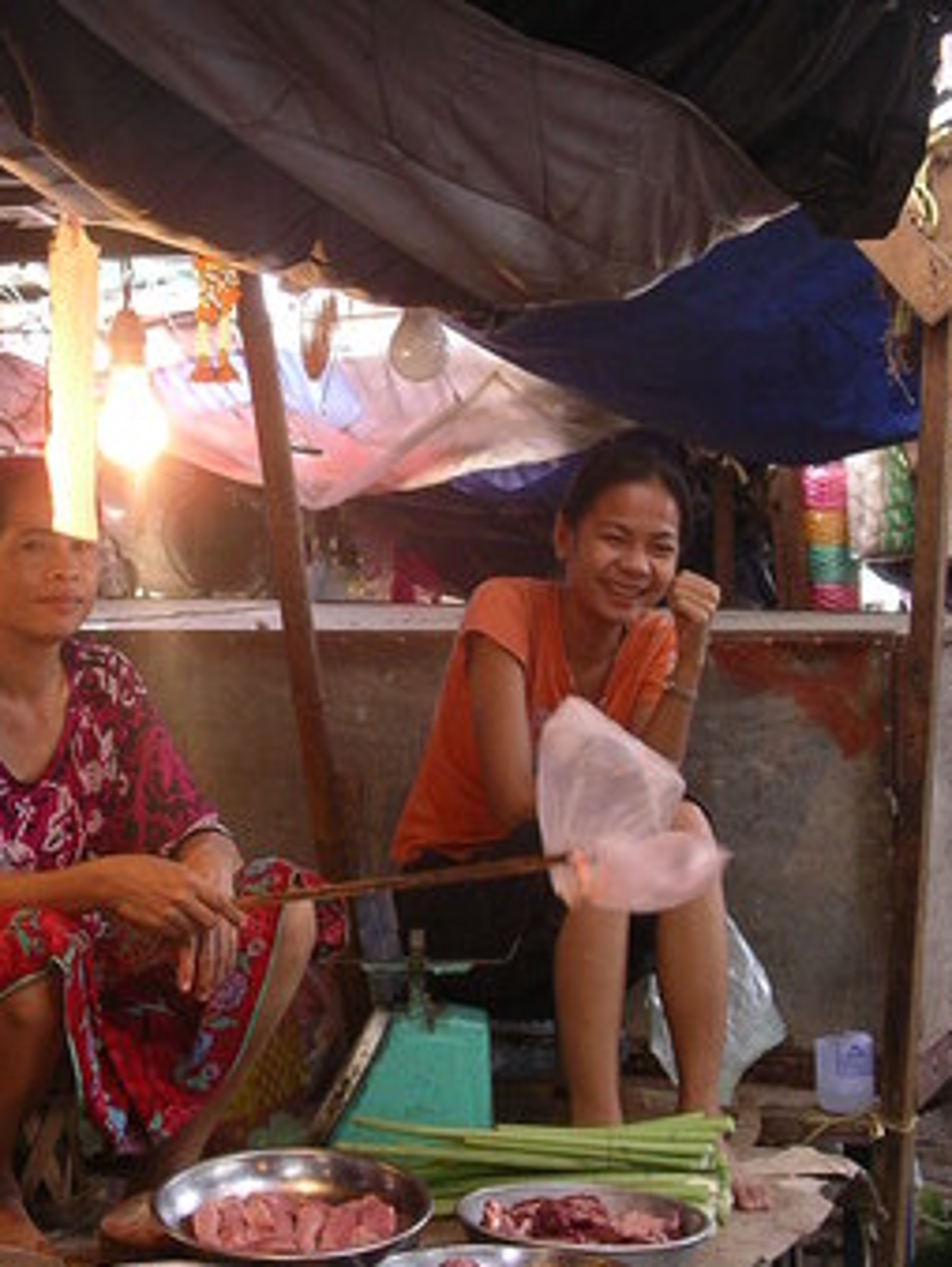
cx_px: 296
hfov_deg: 18.4
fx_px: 2930
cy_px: 555
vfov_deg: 24.4
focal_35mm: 80
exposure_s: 1/53
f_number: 3.2
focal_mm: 10.9
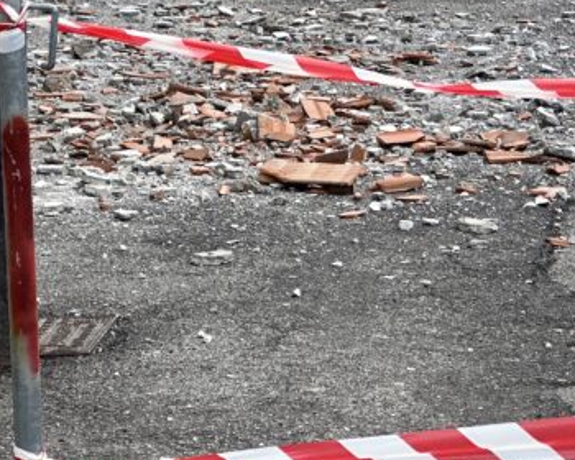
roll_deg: +0.7
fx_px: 3744
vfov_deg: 7.0
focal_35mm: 220
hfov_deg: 8.8
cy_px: -95
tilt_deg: -2.9
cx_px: 429
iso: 50
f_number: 2.8
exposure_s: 1/99
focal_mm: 9
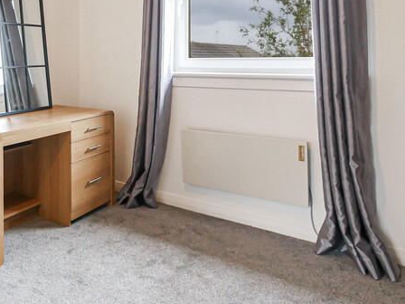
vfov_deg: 42.4
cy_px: 67
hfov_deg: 52.8
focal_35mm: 32
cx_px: 77
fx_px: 374
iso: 1000
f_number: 4
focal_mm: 7
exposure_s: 1/60
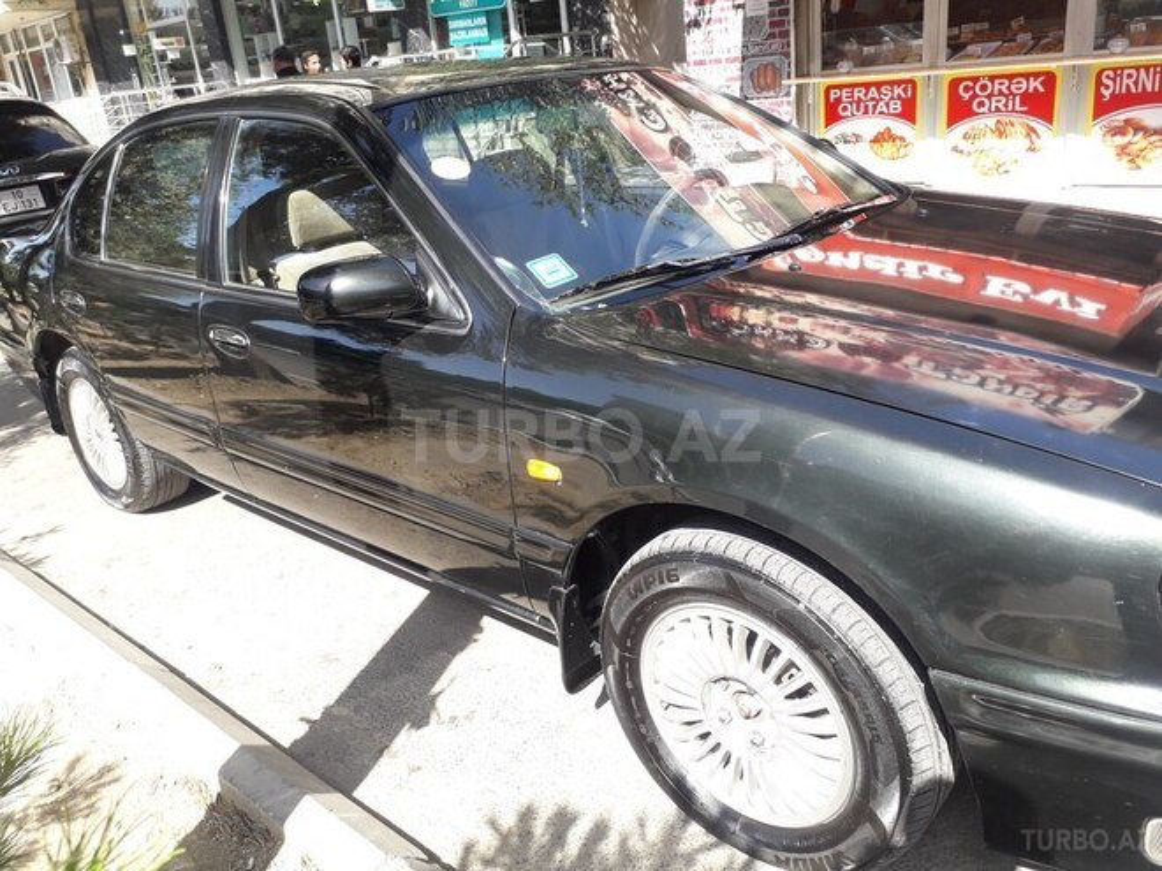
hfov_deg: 65.3
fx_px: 906
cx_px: 581
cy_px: 436
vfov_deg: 51.4
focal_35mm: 27
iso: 40
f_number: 1.9
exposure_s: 1/373
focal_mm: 3.6
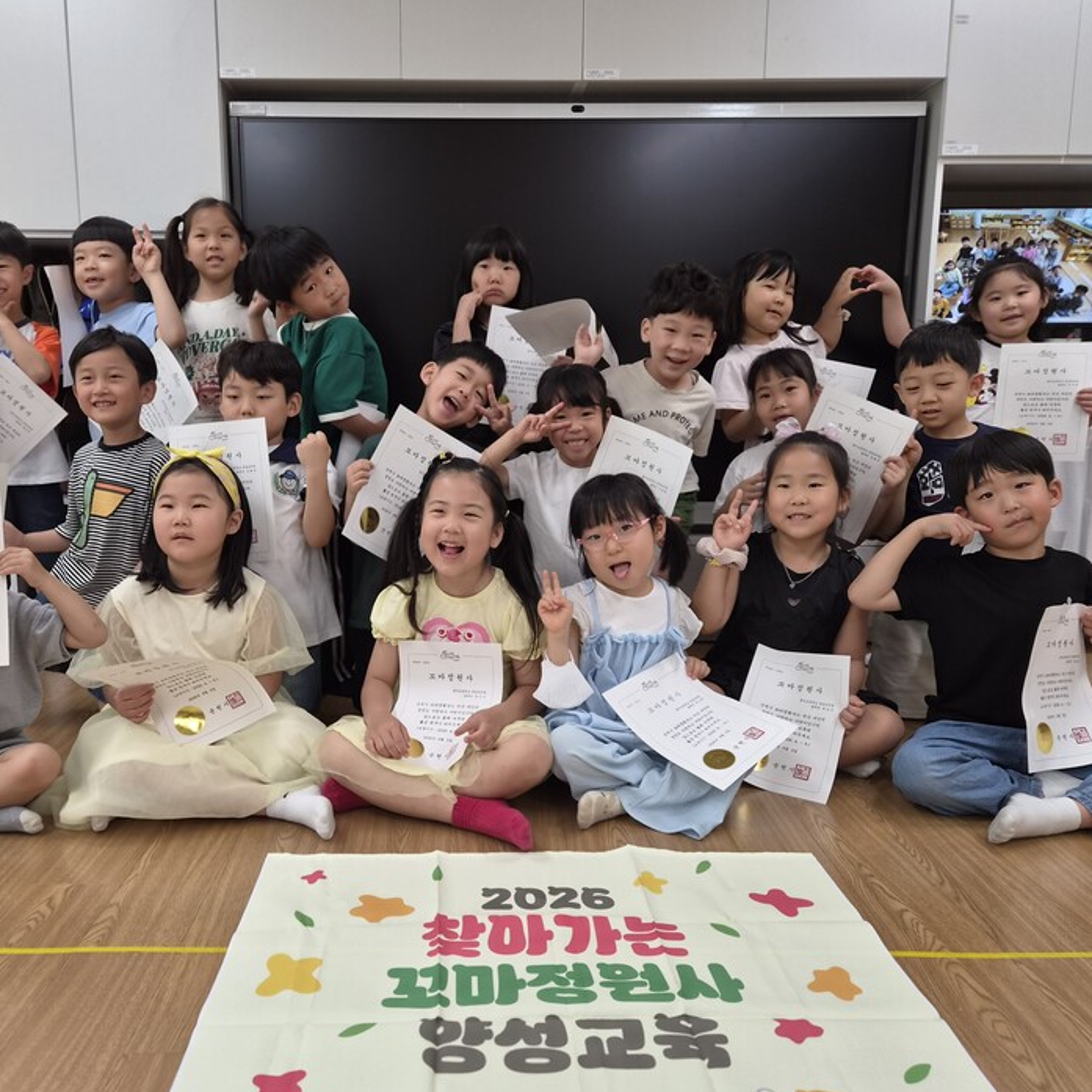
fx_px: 999
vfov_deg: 57.3
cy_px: 559
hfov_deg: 57.1
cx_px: 473
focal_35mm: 28
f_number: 1.8
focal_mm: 5.4
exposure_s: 1/120
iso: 125
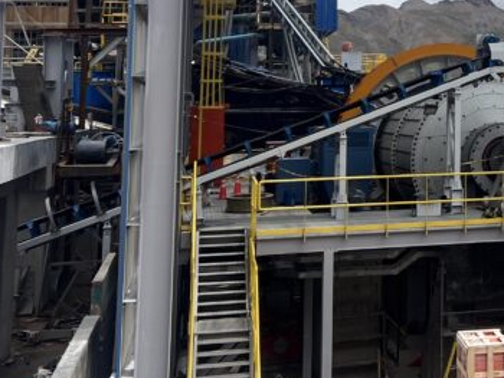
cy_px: -26
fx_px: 1107
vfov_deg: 18.7
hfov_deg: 23.7
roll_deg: +0.2
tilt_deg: +6.7
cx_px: 585
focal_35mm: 76
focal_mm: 5.7
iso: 50
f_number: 1.5
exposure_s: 1/4831
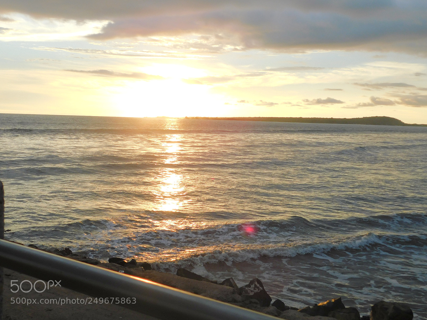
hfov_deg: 41.2
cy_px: 159
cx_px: 212
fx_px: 567
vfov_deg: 31.5
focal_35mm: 46
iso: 125
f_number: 3.7
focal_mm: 8
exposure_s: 1/400
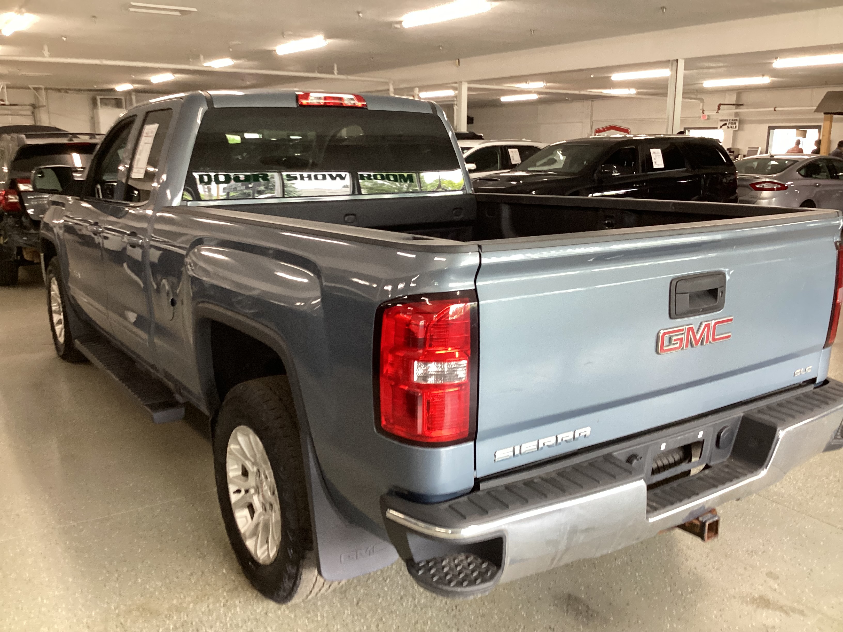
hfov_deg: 58.4
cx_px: 422
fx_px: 755
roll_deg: -1.1
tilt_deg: -16.8
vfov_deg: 45.4
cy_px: 316
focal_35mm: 31
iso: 125
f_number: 2.4
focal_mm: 3.3
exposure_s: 1/50
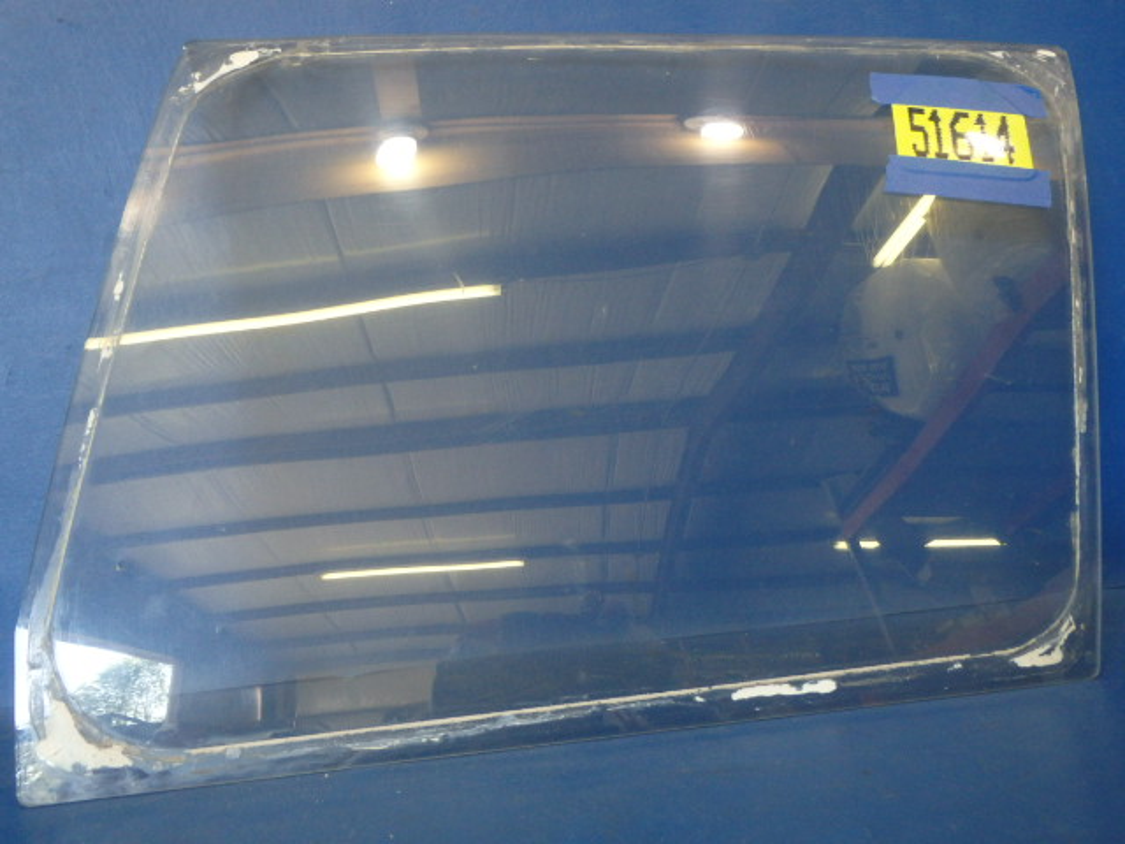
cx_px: 562
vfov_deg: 46.8
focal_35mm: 30
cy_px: 422
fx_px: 975
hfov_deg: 60.0
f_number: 4.1
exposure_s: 1/30
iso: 400
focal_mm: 5.4
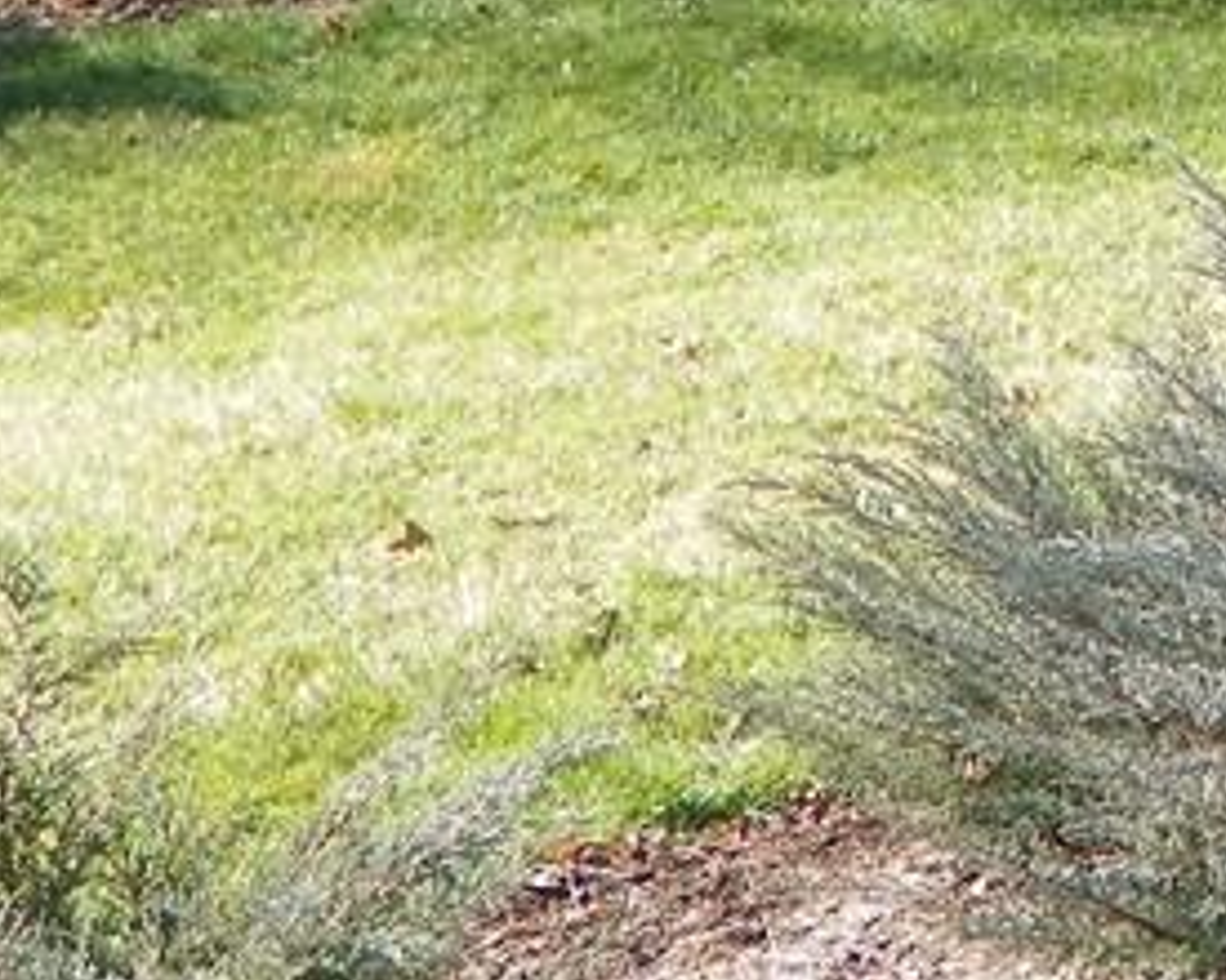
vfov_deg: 10.5
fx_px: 5152
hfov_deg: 13.2
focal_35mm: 142
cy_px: -508
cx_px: 1462
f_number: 4
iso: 64
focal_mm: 6.9
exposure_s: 1/160
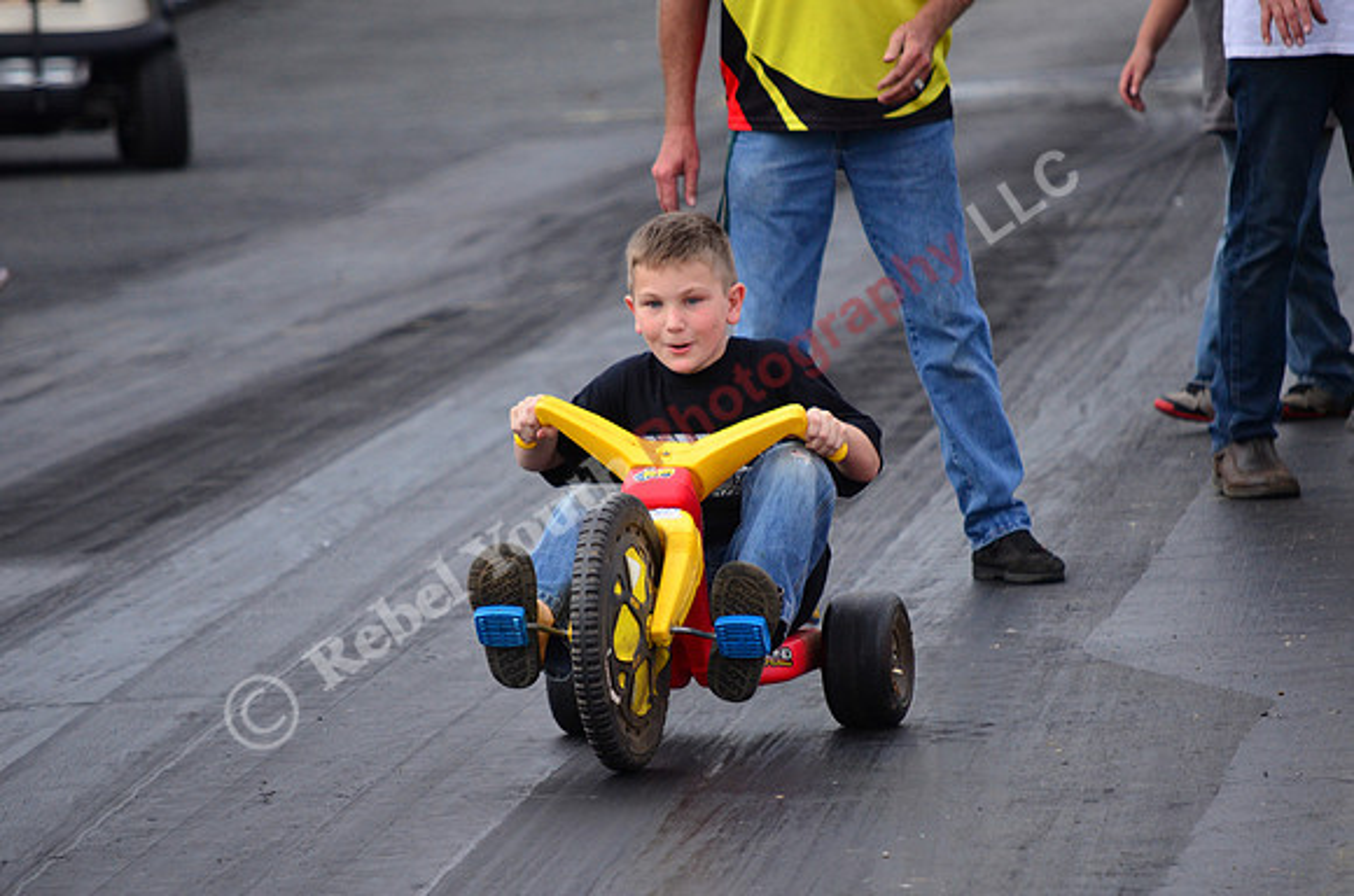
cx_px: 677
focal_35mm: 300
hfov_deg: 6.9
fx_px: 11259
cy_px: 448
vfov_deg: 4.6
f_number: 5.6
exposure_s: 1/1600
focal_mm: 200
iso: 1000
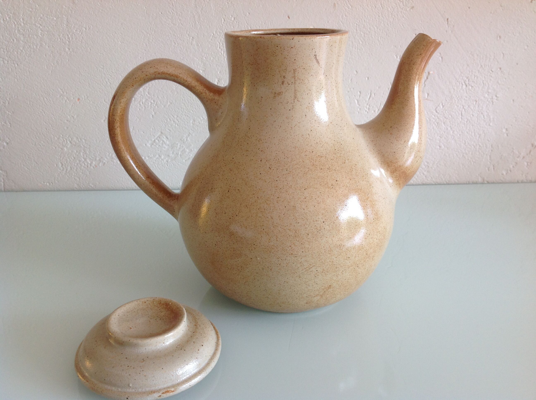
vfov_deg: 40.6
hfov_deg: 52.7
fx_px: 541
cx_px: 268
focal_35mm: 35
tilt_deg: -21.2
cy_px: 200
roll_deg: +0.3
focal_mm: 4.28
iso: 50
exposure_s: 1/40
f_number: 2.4
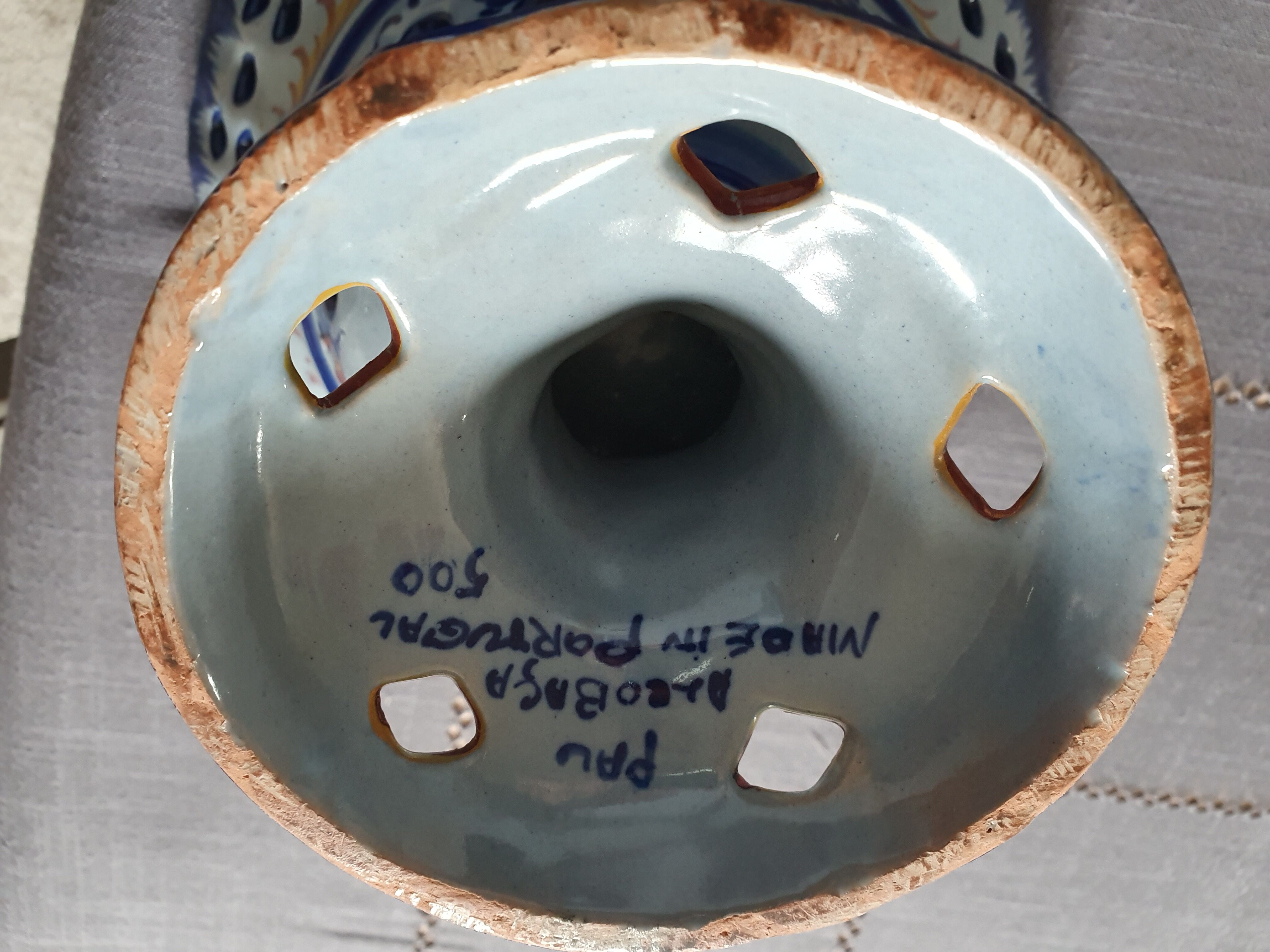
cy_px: 476
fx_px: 954
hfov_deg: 67.3
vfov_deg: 53.1
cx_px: 635
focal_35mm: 26
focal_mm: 4.32
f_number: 2.4
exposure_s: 1/50
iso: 400
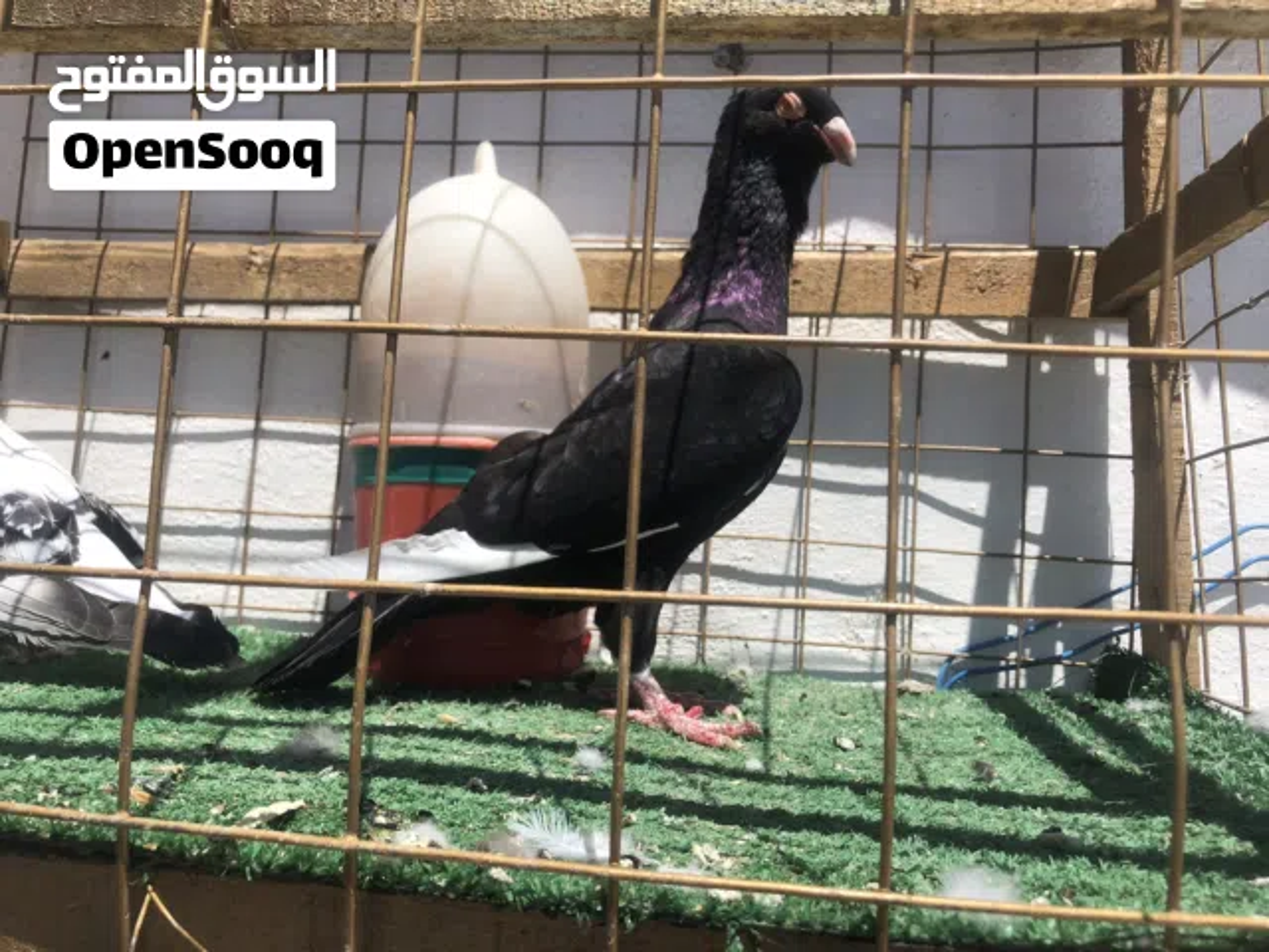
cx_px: 634
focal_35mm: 28
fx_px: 1026
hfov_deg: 63.4
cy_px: 476
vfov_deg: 49.7
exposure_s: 1/2404
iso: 20
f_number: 1.8
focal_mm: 3.99
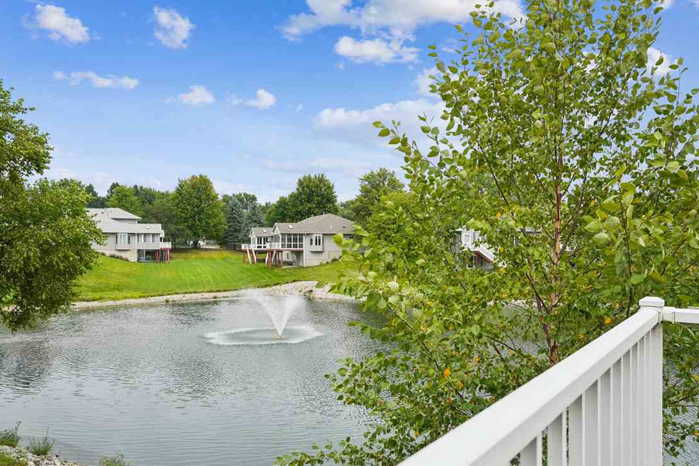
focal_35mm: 28
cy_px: 231
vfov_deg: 46.4
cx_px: 333
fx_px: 544
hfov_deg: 65.4
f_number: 9
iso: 640
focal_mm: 24
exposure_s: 1/1250
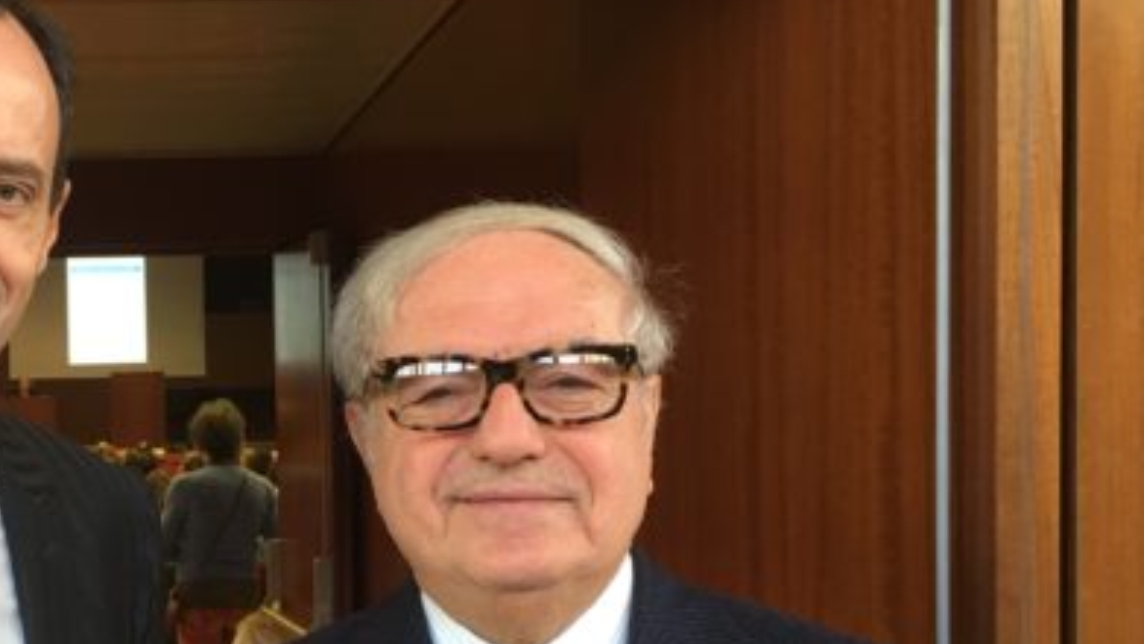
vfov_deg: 19.2
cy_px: 515
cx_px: 123
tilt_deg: -1.9
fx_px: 1881
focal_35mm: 62
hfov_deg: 32.2
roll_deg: +0.4
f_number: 2.2
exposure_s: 1/17
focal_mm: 4.15
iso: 50
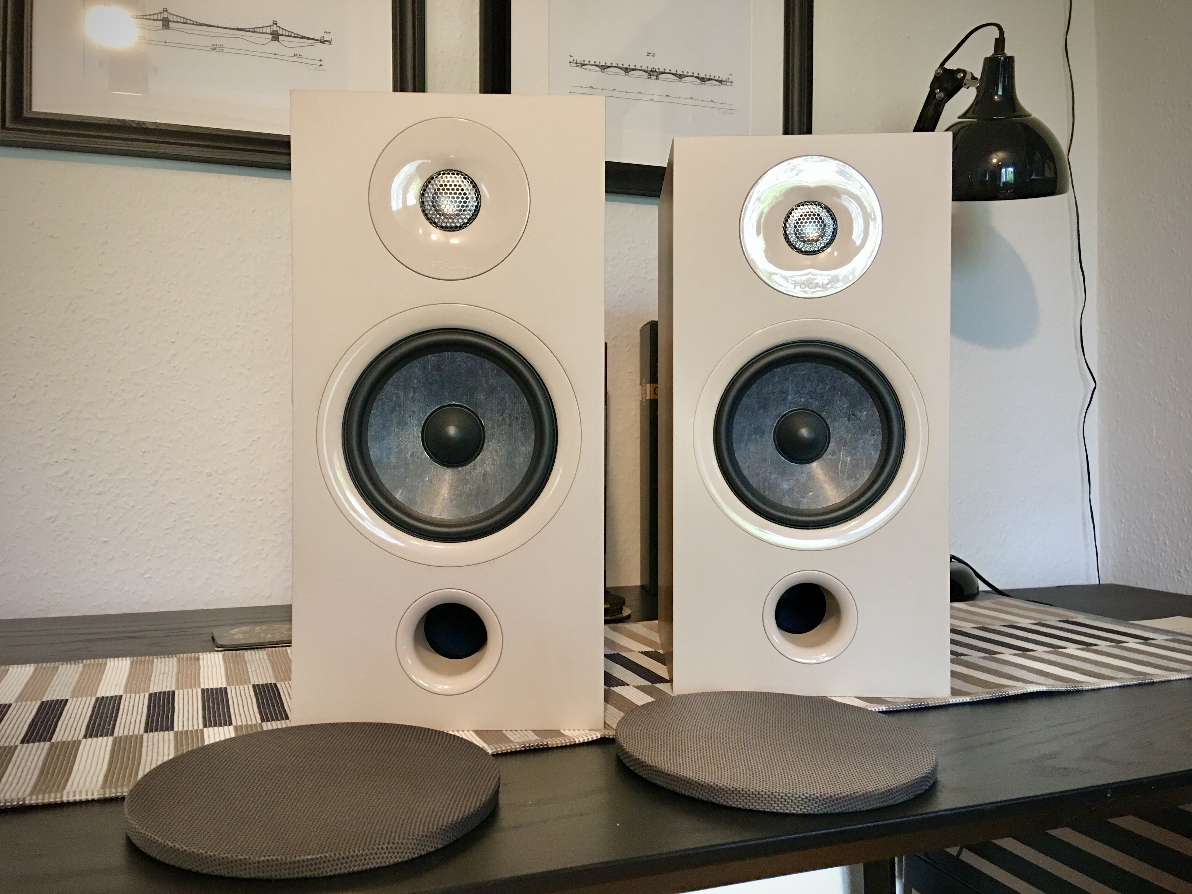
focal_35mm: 29
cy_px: 447
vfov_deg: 48.2
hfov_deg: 61.7
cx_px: 596
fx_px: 999
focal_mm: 4.15
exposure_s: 1/10
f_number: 2.2
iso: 100
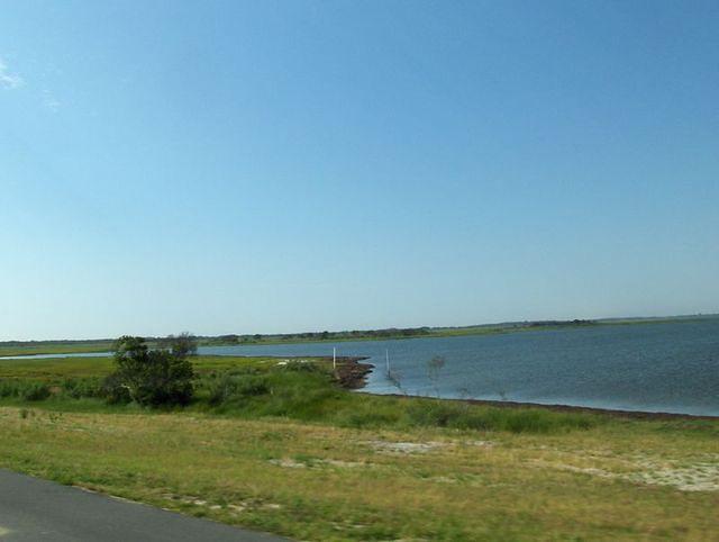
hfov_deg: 45.7
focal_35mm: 41
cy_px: 271
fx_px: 853
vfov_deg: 35.2
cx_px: 360
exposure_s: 1/307
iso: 100
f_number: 7.7
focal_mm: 6.5
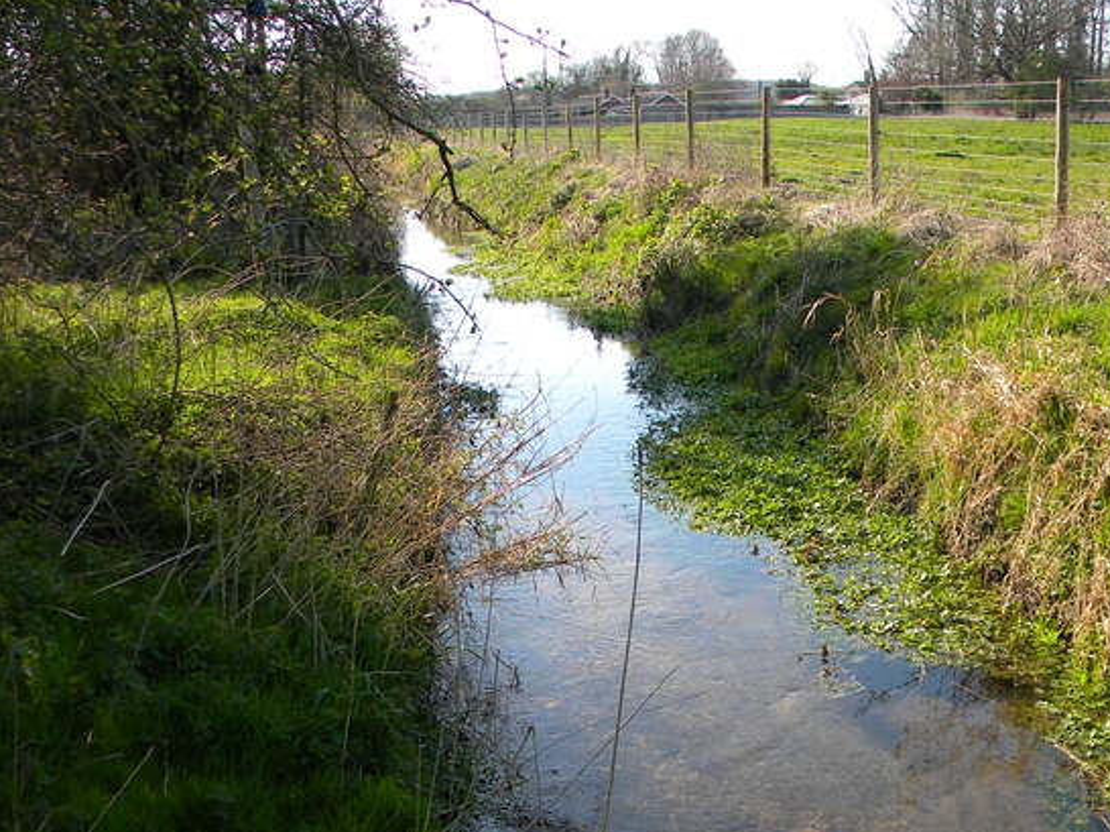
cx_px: 666
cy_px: 576
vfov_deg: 33.9
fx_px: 1346
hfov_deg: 44.6
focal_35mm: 42
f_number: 3.5
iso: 80
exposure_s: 1/380
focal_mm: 5
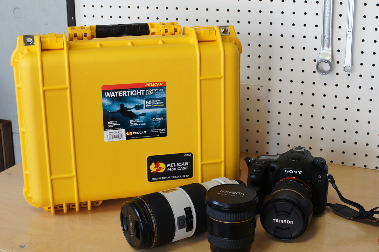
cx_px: 190
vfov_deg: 25.7
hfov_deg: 37.9
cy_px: 126
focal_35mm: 52
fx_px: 552
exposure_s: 1/20
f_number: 9
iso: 400
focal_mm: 35
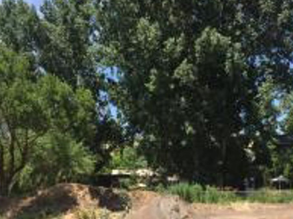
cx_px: 162
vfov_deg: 34.3
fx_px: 355
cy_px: 114
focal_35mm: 42
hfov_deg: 44.7
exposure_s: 1/942
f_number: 2.2
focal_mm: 4.15
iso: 32
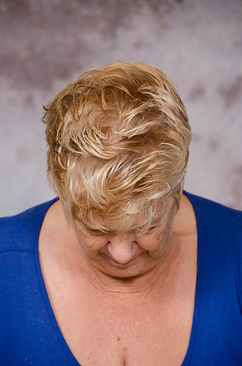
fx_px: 2279
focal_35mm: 225
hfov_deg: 6.1
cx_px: 121
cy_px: 183
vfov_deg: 9.2
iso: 200
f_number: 5.6
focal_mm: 150
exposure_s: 1/125
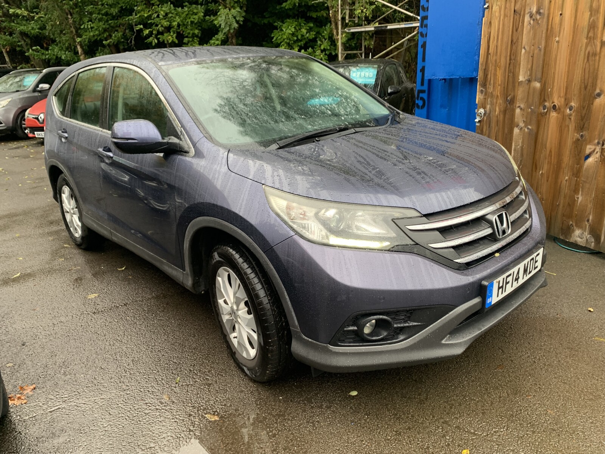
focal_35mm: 26
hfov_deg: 67.3
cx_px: 302
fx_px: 454
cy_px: 227
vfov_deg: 53.1
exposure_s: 1/75
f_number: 1.8
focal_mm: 4.25
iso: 100
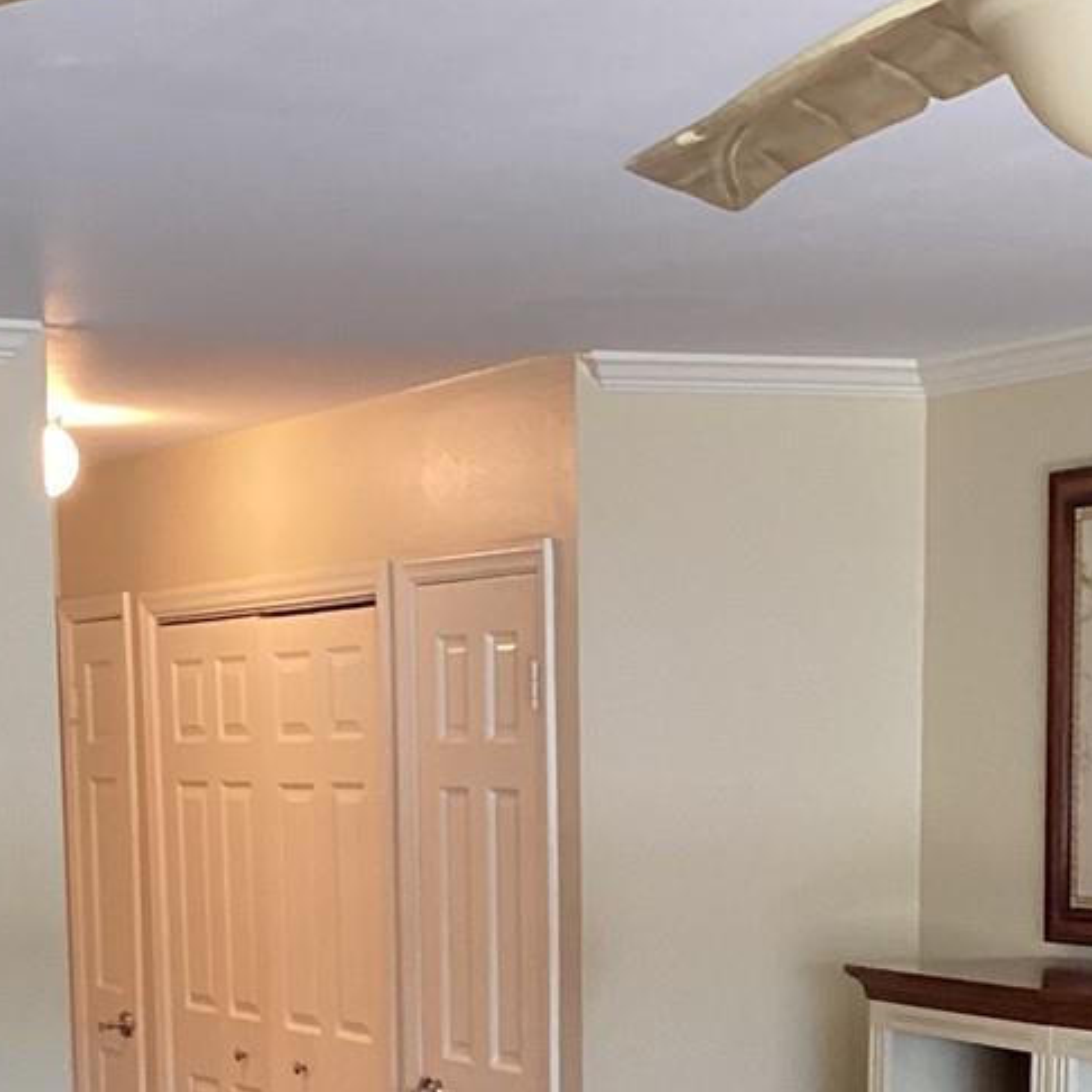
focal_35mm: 90
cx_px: 511
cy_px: 1327
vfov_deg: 18.3
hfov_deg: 19.3
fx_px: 3212
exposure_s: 1/60
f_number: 2.4
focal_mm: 3.3
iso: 250
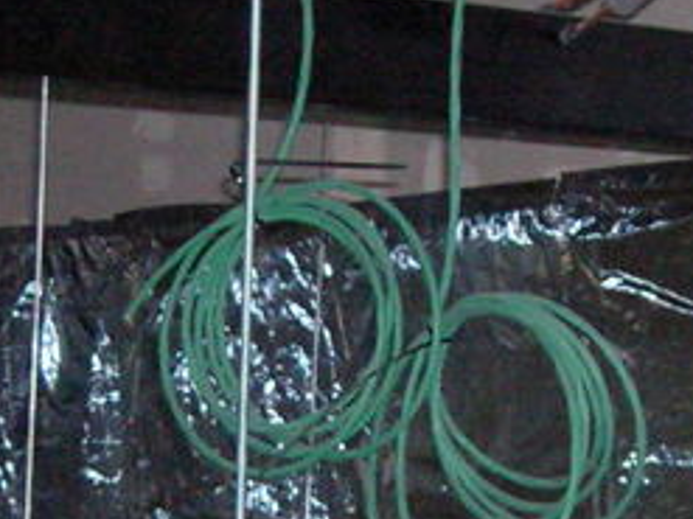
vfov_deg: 8.7
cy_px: 418
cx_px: 311
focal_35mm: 170
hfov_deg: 11.6
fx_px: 3402
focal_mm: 5.8
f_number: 2.9
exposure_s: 1/60.1
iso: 200
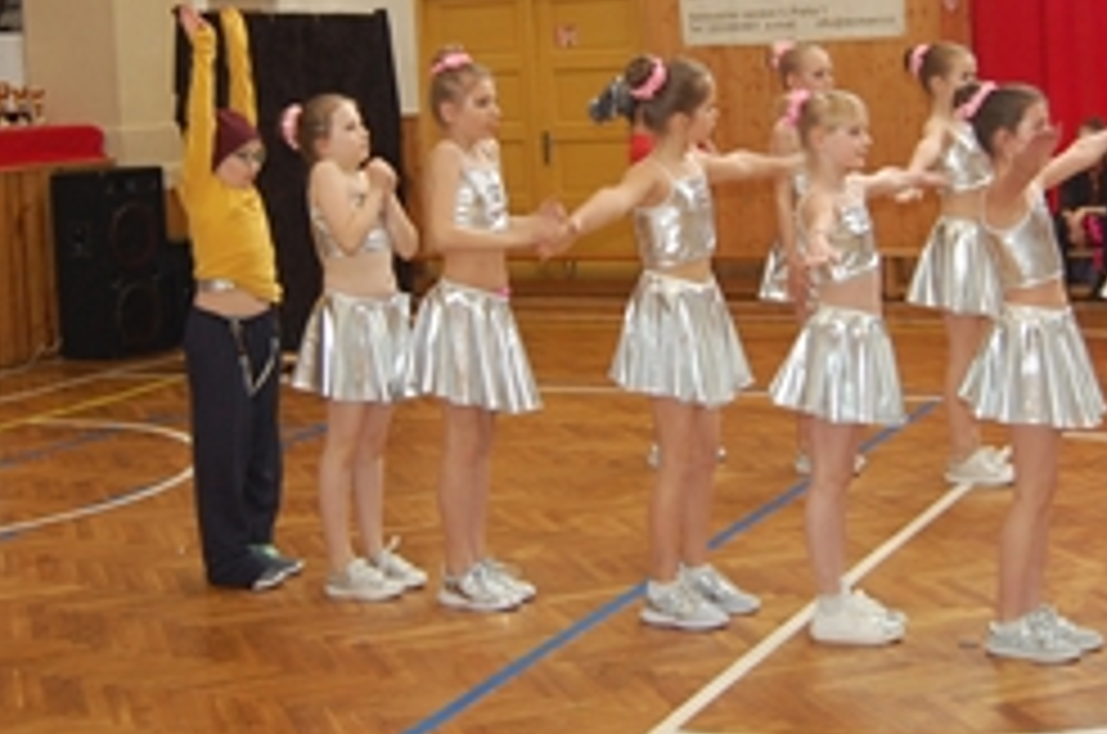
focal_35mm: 61
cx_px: 616
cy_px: 144
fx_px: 1872
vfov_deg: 21.9
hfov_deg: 32.9
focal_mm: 20
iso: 400
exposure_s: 1/60
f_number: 3.8
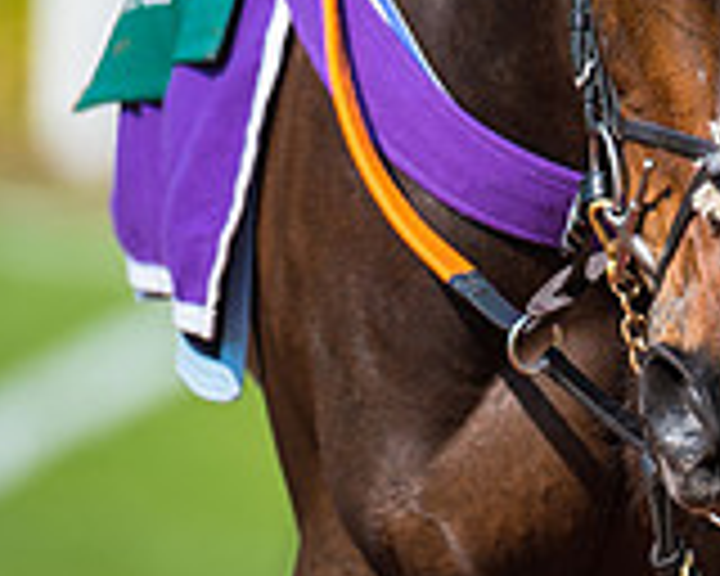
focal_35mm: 1584
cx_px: 1006
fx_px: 33754
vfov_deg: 1.0
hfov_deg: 1.2
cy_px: -58
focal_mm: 400
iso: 160
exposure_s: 1/1000
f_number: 5
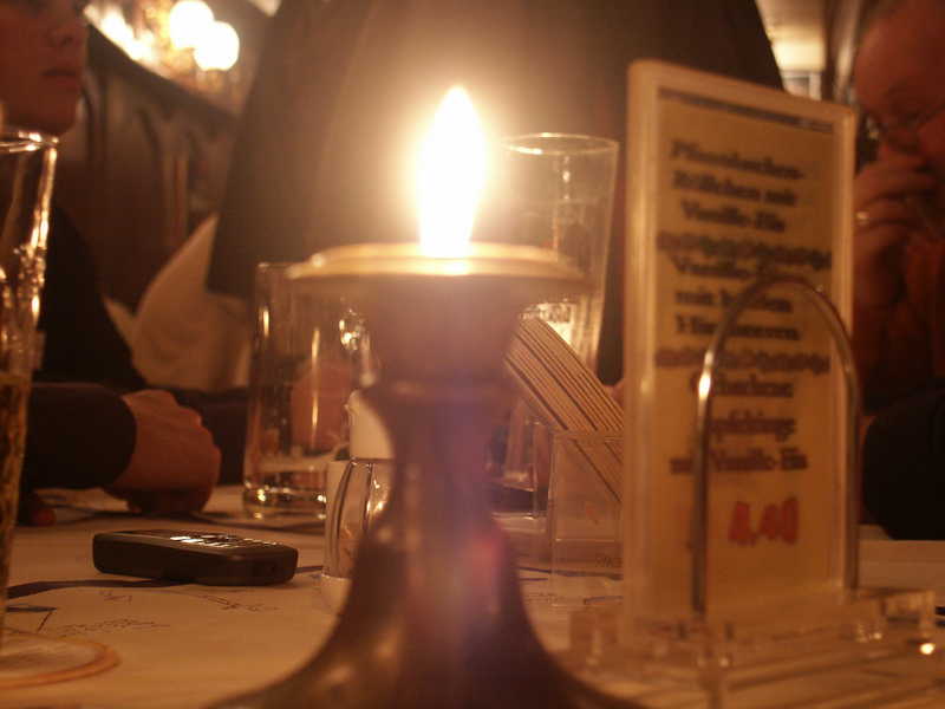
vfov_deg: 26.1
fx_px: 1529
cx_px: 472
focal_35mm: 56
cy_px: 354
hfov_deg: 34.3
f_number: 3.5
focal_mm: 14.56
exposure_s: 1/6
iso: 200
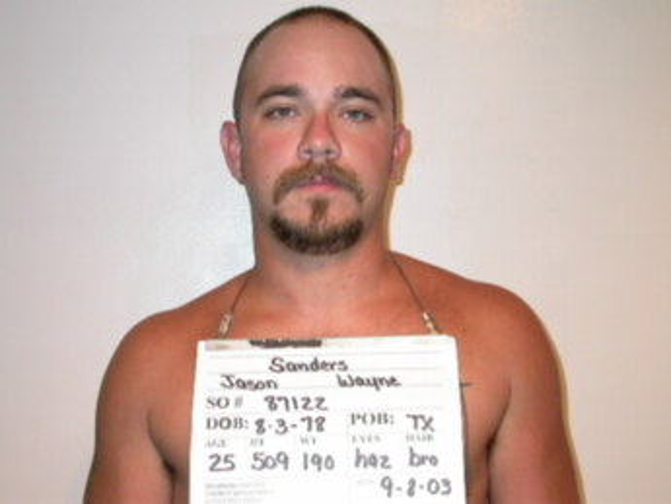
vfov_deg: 24.4
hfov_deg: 32.2
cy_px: 252
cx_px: 336
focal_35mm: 60
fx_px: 1163
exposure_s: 1/60.3
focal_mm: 12.6
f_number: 3.1
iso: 100
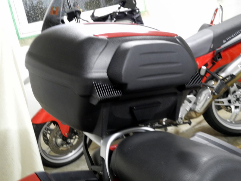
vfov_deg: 26.6
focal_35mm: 55
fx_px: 383
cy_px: 90
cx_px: 120
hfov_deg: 34.9
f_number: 3.5
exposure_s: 1/2.5
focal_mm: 11.8
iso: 400
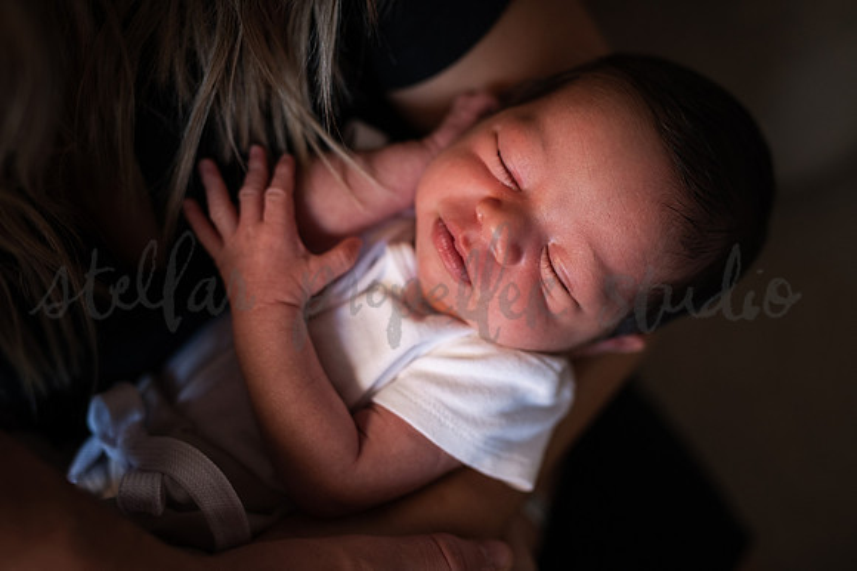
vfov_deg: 27.0
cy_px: 286
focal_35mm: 50
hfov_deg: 39.6
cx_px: 428
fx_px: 1190
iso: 1600
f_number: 2
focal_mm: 50
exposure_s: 1/160
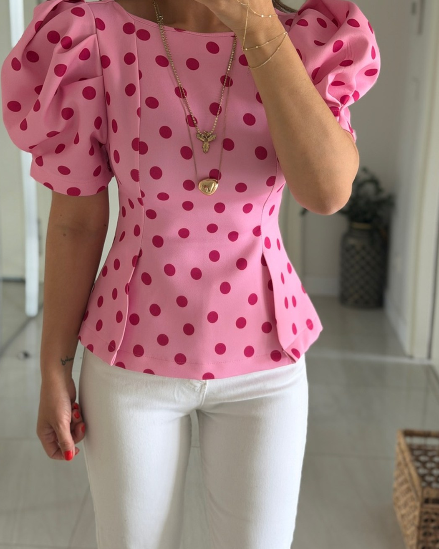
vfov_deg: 33.0
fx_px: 926
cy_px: 259
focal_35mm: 57
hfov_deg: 26.7
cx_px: 238
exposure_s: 1/60
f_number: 1.78
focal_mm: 6.76
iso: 125
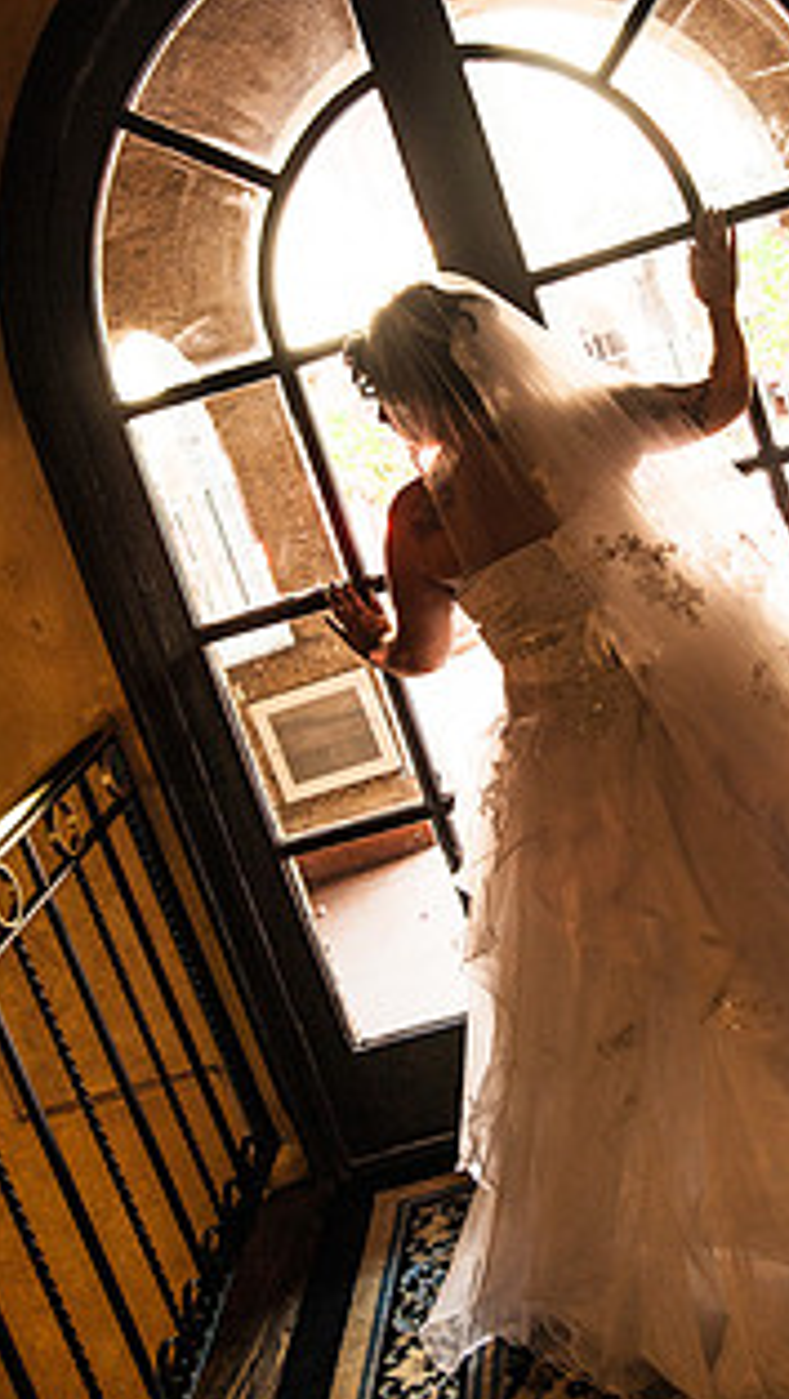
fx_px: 1560
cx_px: 582
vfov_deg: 47.9
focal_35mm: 42
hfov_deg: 28.0
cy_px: 535
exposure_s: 1/60
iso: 250
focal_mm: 28
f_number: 4
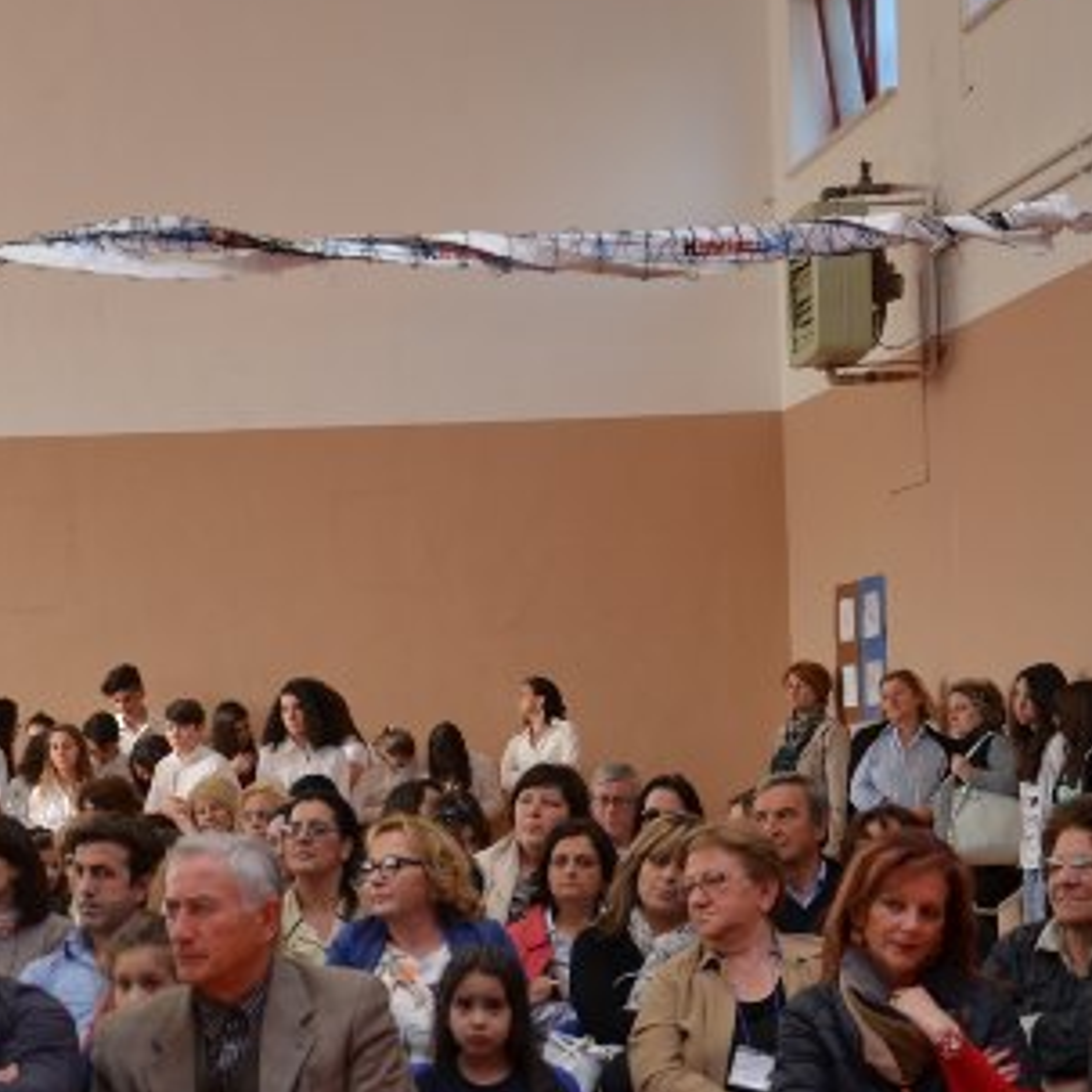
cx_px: 382
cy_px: 706
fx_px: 3069
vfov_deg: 20.1
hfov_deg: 20.1
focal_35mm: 86
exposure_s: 1/80
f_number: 4.2
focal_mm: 32
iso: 200
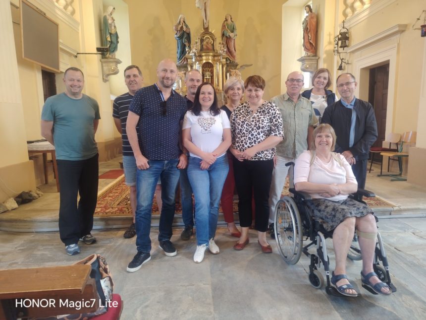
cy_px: 160
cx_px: 213
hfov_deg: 71.6
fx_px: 295
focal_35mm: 24
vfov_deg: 56.8
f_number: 1.75
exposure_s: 1/33.3
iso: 538
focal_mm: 5.25
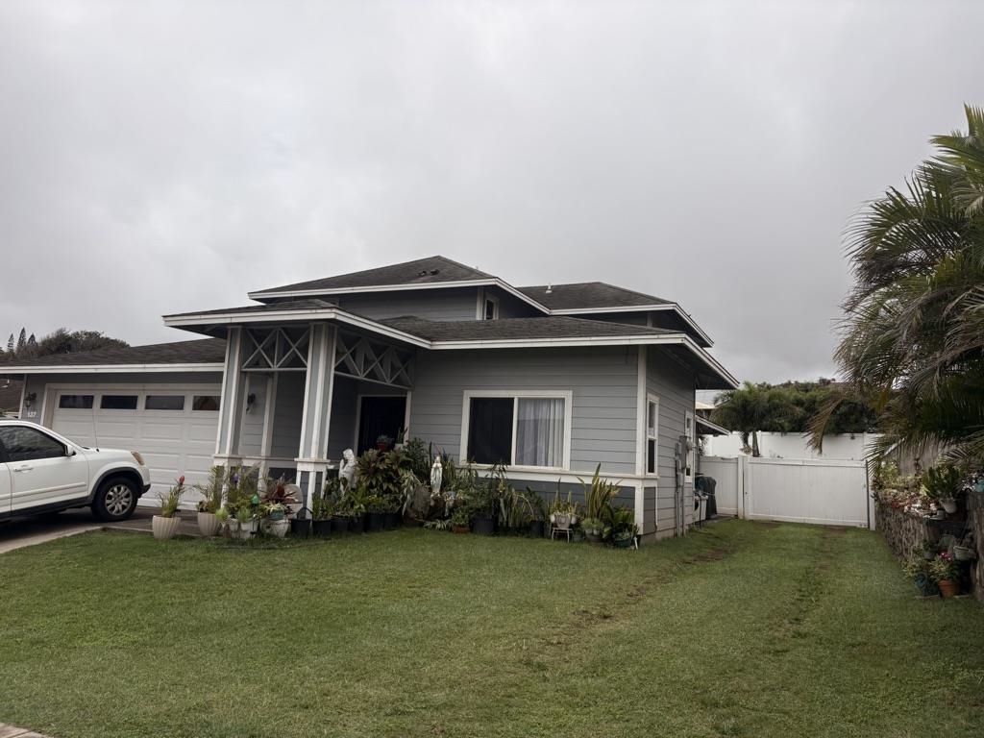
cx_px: 492
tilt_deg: +7.7
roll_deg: -2.6
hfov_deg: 67.3
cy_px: 369
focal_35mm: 26
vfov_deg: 53.1
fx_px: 739
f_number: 1.6
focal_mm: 5.96
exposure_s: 1/6329
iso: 50
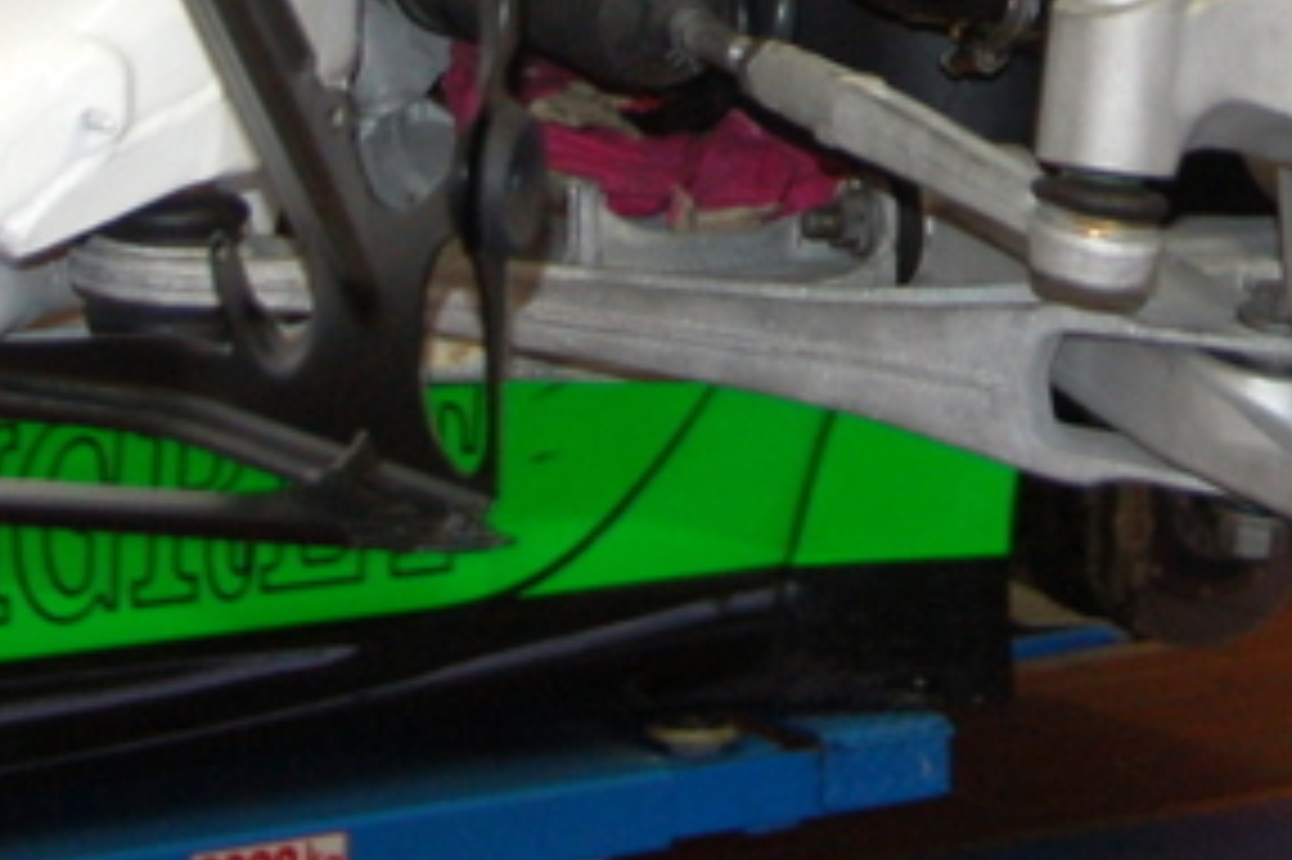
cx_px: 927
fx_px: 5380
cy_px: -380
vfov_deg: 8.9
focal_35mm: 150
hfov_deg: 13.7
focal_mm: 28
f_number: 4
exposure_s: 1/60
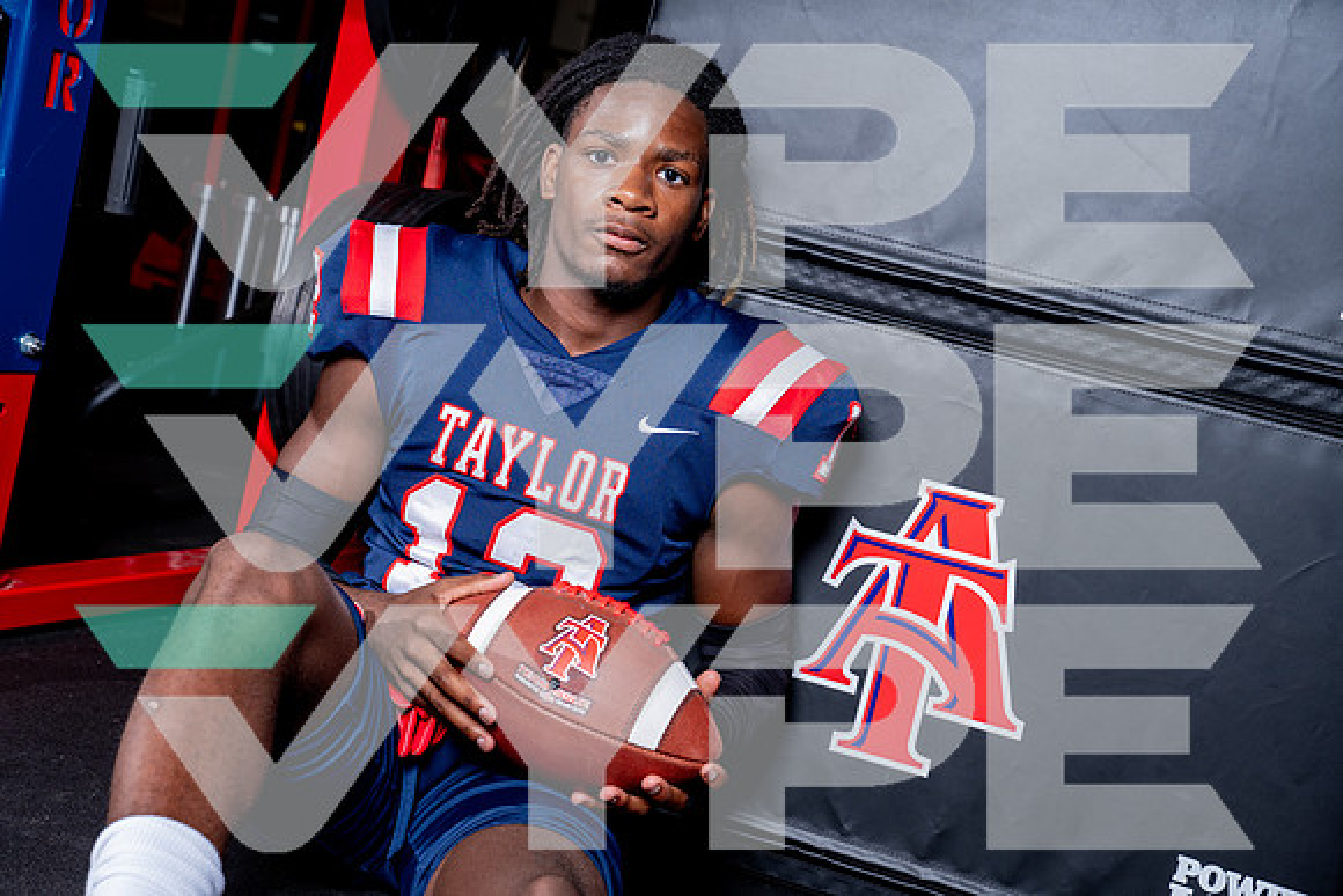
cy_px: 448
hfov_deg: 33.8
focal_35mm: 59
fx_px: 2208
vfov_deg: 22.9
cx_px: 672
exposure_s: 1/250
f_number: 5.6
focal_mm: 59
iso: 100
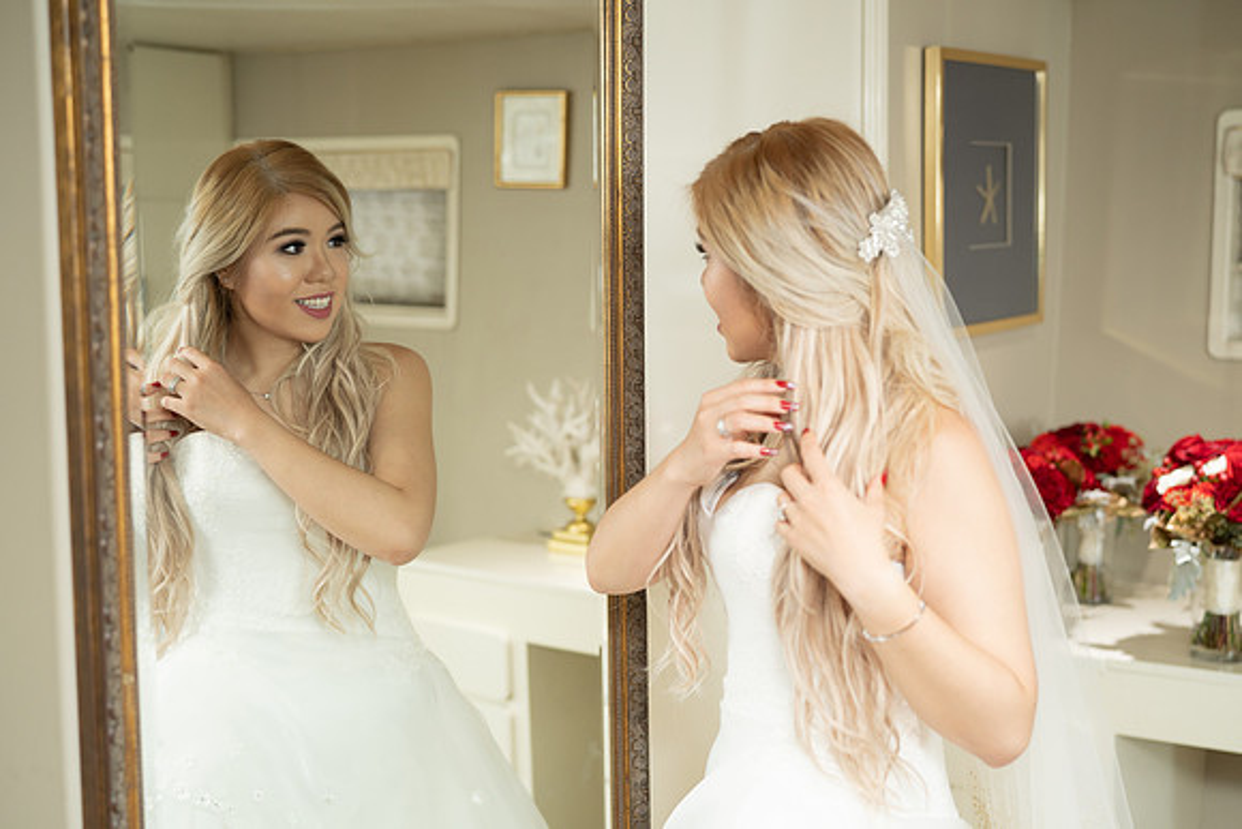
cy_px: 414
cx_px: 621
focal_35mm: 50
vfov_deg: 27.0
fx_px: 1725
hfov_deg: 39.6
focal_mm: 50
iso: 500
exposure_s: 1/250
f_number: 2.2
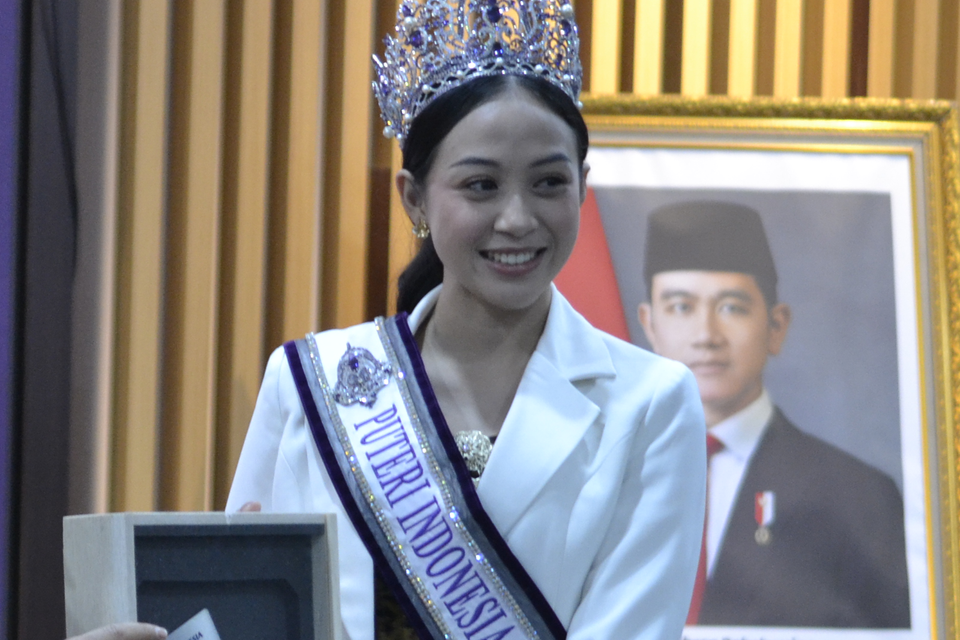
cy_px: 564
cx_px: 238
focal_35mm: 308
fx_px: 8215
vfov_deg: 4.5
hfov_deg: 6.7
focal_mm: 95
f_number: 4
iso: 1600
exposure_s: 1/50
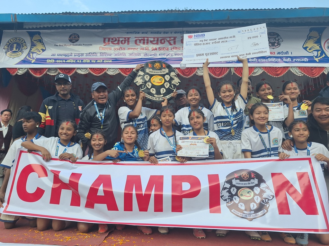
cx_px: 164
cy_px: 123
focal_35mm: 23
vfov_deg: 58.9
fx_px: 219
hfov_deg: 73.9
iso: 40
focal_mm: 5.54
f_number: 1.8
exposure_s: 1/456
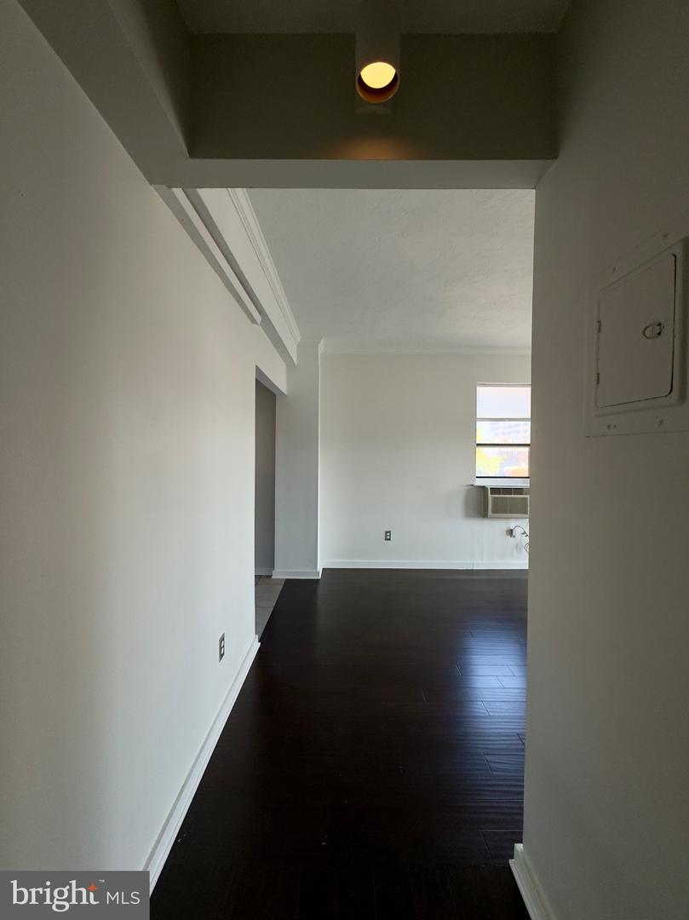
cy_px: 460
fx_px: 372
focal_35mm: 14
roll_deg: +1.1
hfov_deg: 85.6
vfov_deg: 102.1
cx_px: 344
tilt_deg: -1.1
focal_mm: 2.22
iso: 80
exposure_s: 1/120
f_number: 2.2
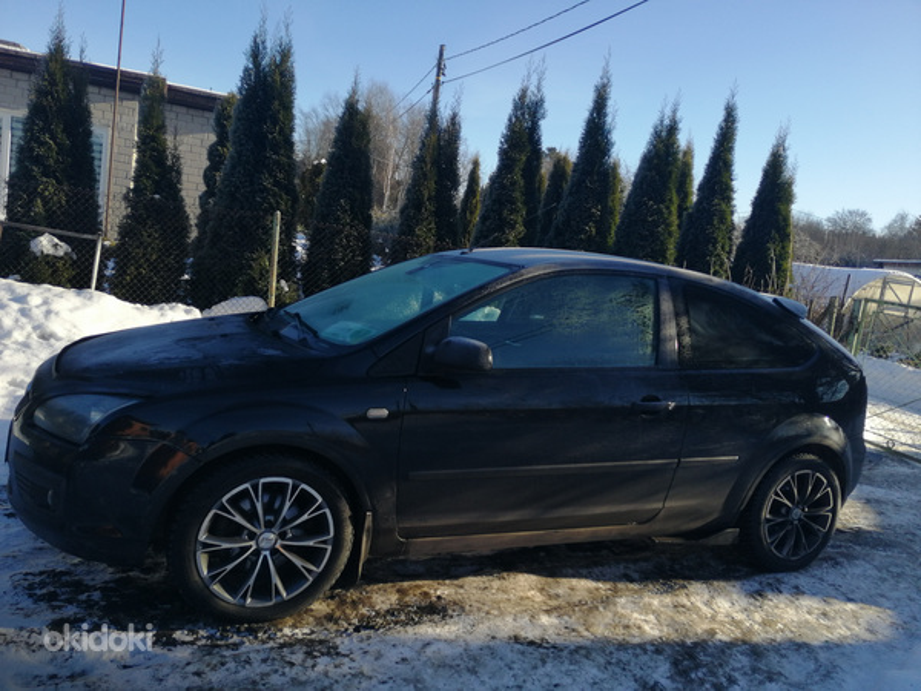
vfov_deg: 51.4
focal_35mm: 27
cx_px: 460
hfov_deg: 65.3
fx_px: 718
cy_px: 346
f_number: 1.8
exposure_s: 1/965
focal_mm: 3.95
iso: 50
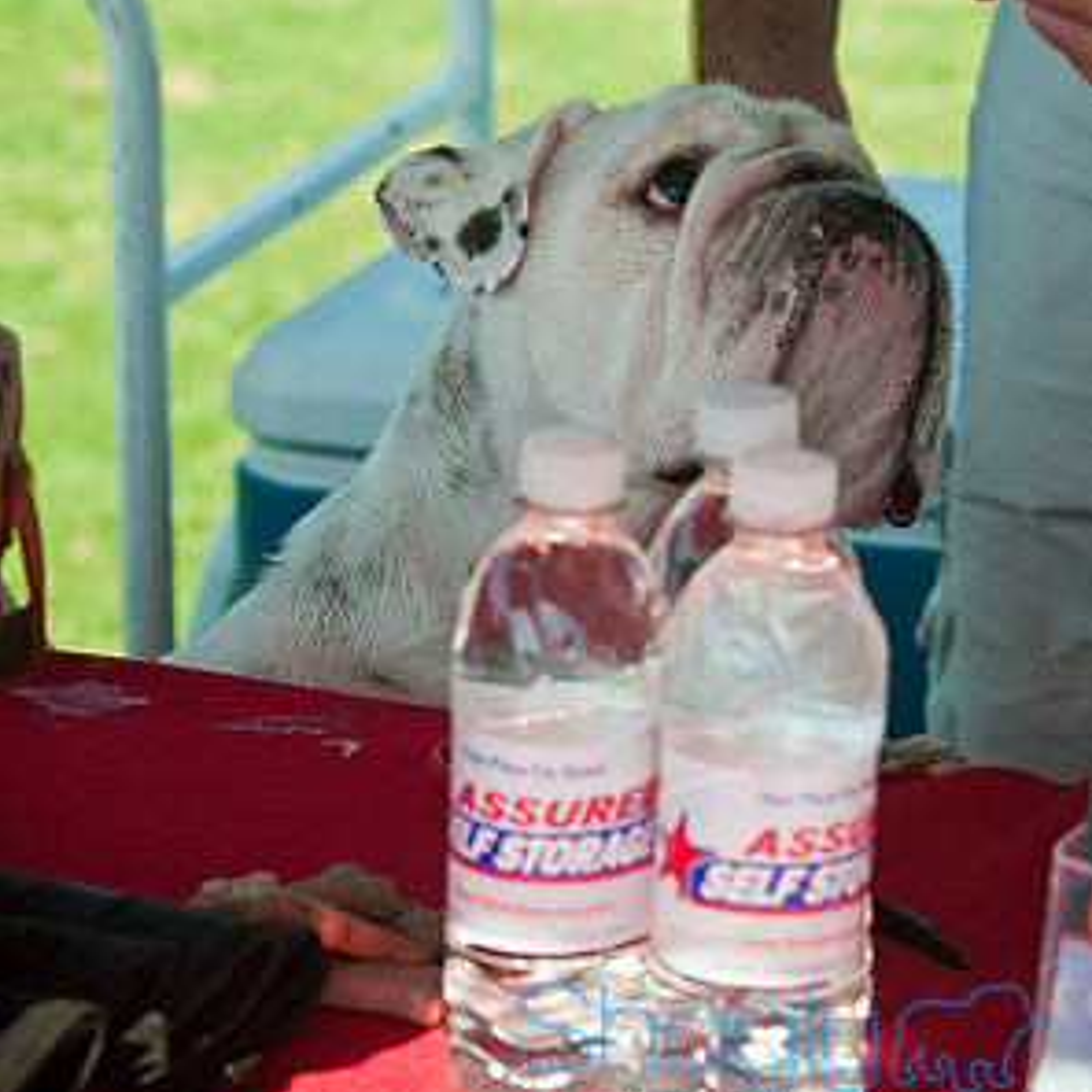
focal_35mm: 155
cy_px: 384
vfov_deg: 11.3
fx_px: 5532
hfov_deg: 11.3
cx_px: 548
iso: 200
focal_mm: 80
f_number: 5.6
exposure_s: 1/500
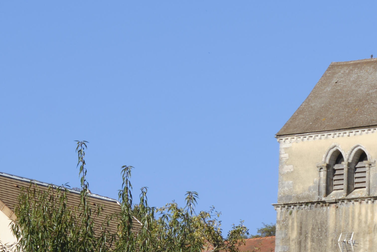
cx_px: 445
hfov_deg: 6.7
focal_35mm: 304
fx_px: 3184
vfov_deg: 4.5
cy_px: 412
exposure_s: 1/125
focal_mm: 50
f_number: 14
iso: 160
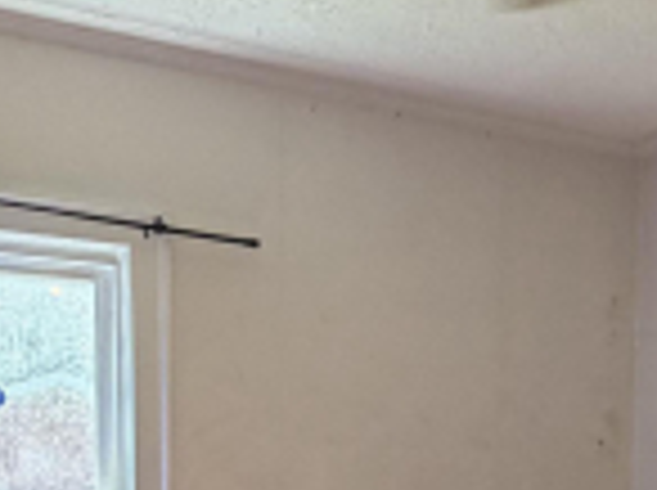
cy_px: 616
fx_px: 1213
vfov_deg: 21.0
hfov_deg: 29.8
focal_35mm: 64
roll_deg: -1.9
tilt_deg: -2.2
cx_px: 502
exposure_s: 1/60
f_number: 2.2
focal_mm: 2.22
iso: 200
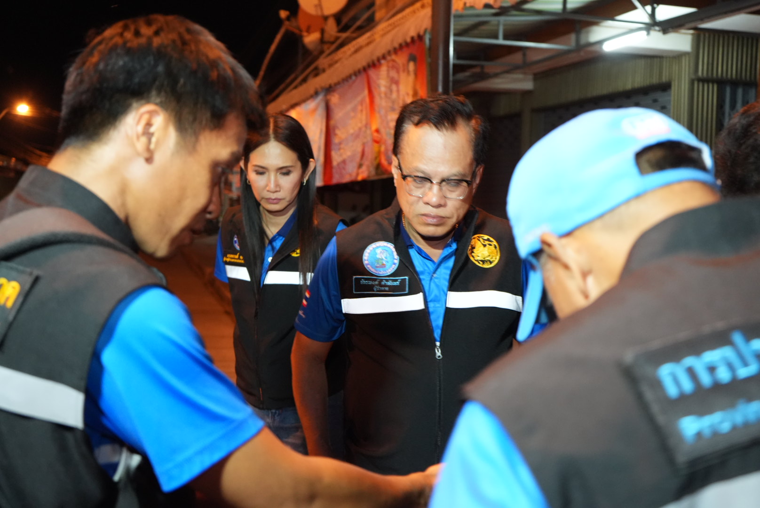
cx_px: 380
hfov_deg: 46.4
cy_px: 254
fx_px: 887
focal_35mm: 42
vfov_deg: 31.9
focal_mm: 42
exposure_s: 1/60
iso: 6400
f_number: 4.5
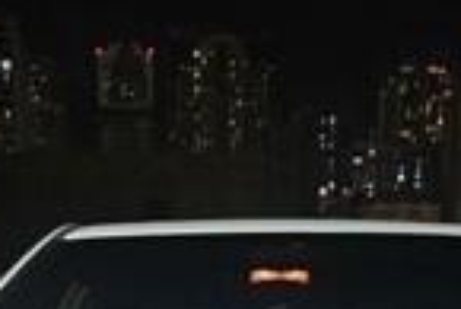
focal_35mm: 99
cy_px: 535
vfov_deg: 12.7
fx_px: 1269
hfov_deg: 20.5
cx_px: 299
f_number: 1.8
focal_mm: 5.4
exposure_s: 1/100
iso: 500
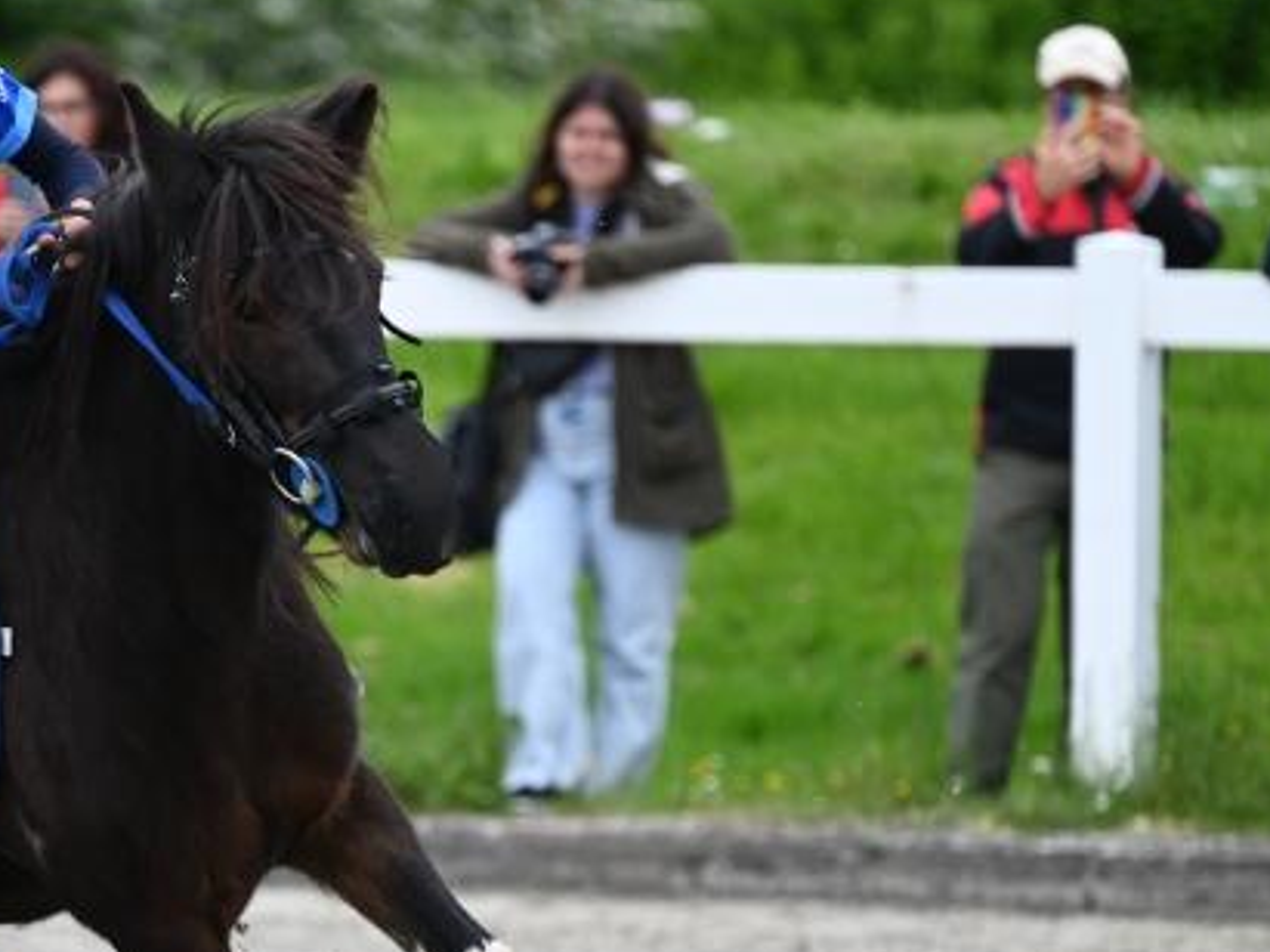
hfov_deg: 3.3
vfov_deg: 2.5
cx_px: 121
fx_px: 21933
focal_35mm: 598
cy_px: 733
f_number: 5.6
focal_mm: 320
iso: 560
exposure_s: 1/1250
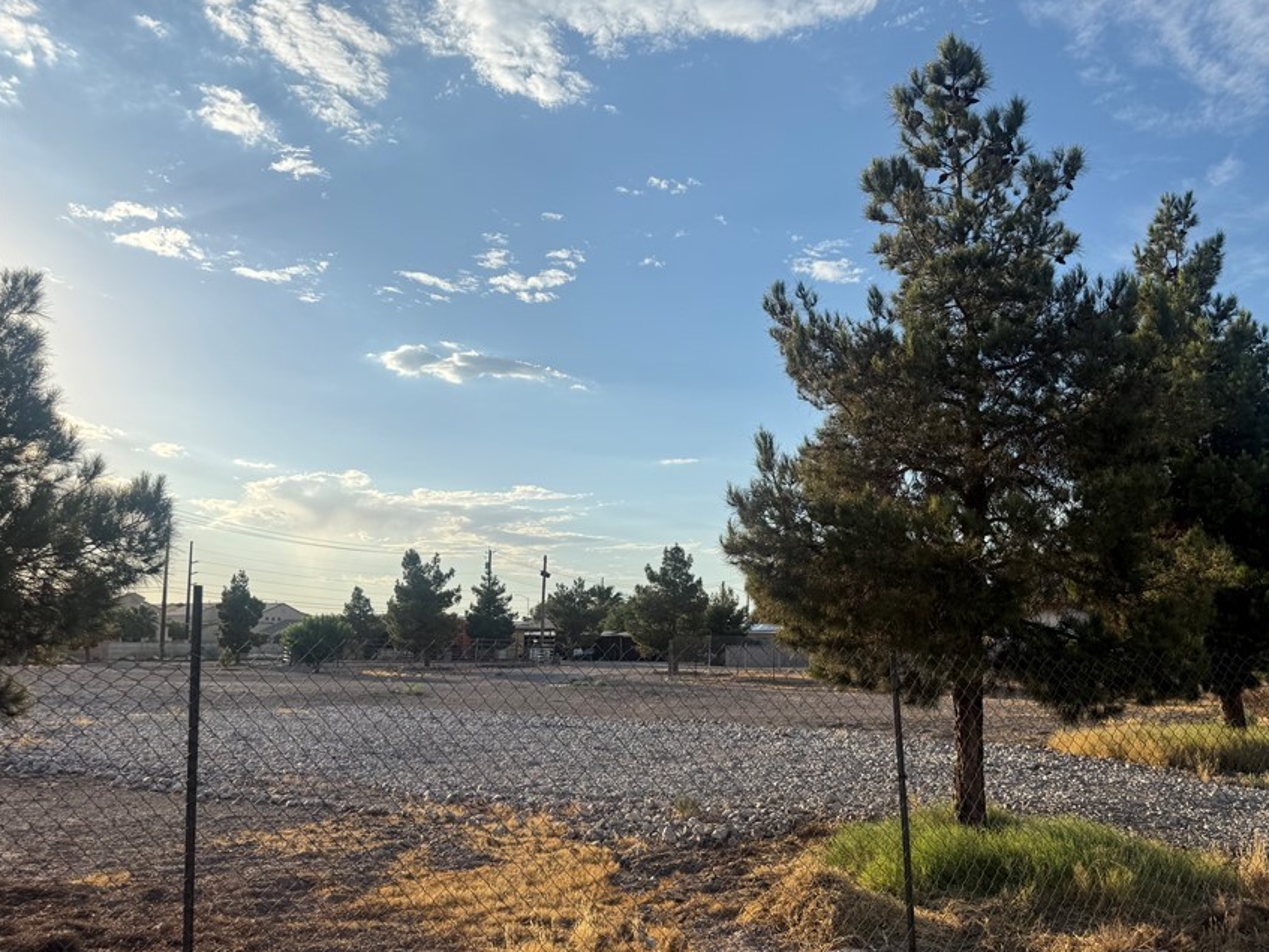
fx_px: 1064
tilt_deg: +1.5
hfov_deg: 61.1
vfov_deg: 48.1
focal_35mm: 29
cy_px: 548
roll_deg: -0.5
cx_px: 763
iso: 80
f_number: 1.78
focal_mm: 6.76
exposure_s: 1/5714
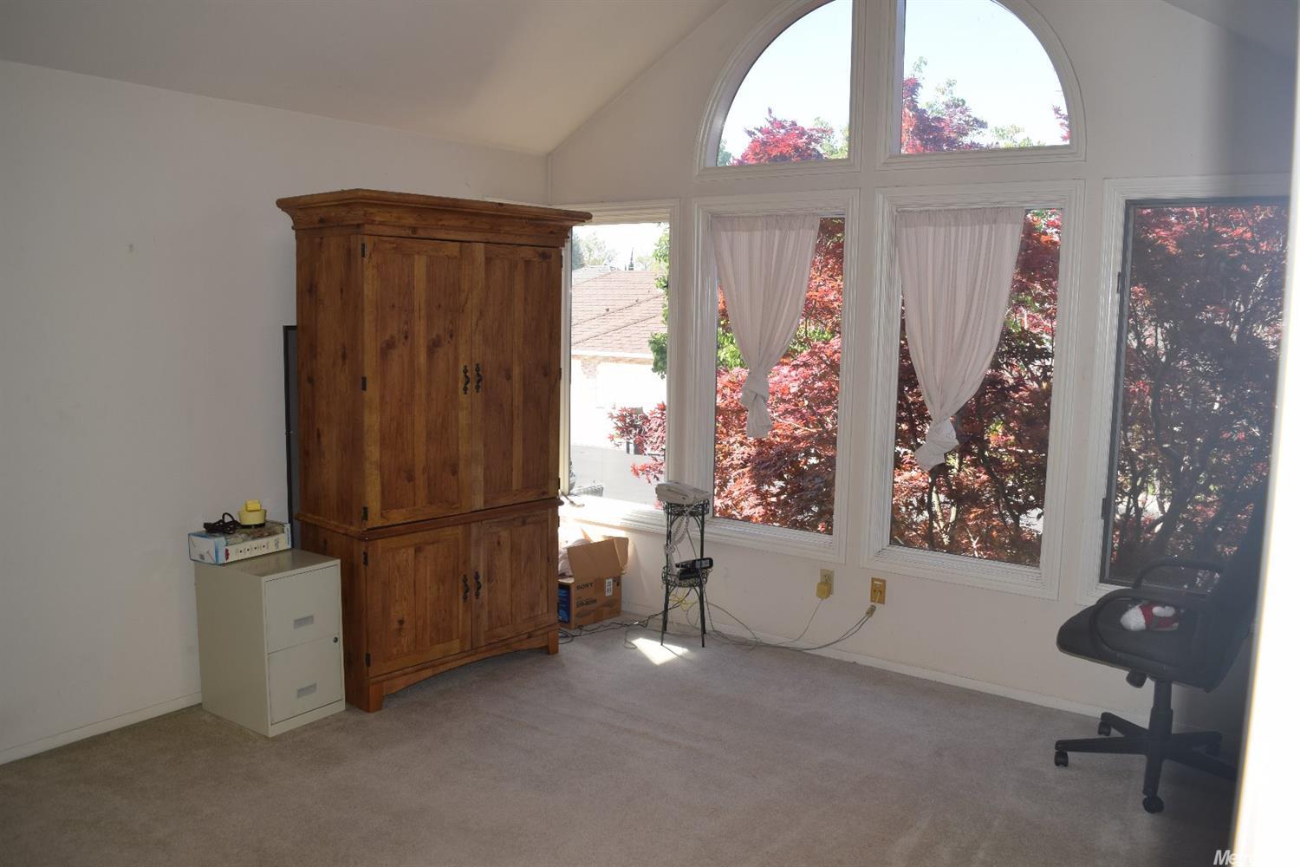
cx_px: 650
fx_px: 975
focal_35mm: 27
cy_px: 434
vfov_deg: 47.9
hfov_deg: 67.4
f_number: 5.6
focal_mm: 18
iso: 160
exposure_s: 1/125
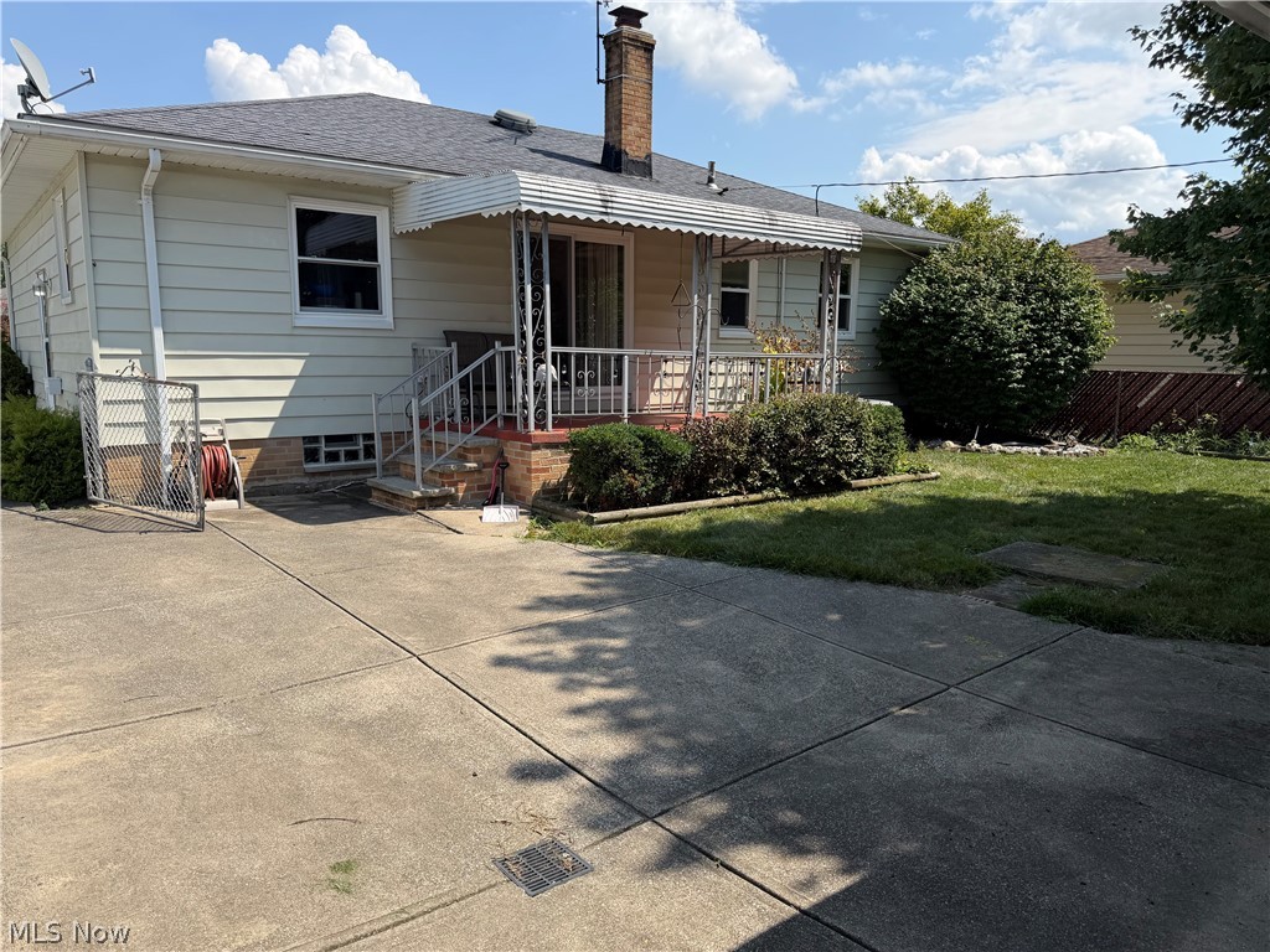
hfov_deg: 71.6
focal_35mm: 24
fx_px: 881
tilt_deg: -7.7
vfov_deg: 56.8
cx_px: 635
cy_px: 476
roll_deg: -0.6
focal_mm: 6.76
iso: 80
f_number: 1.78
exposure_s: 1/3759
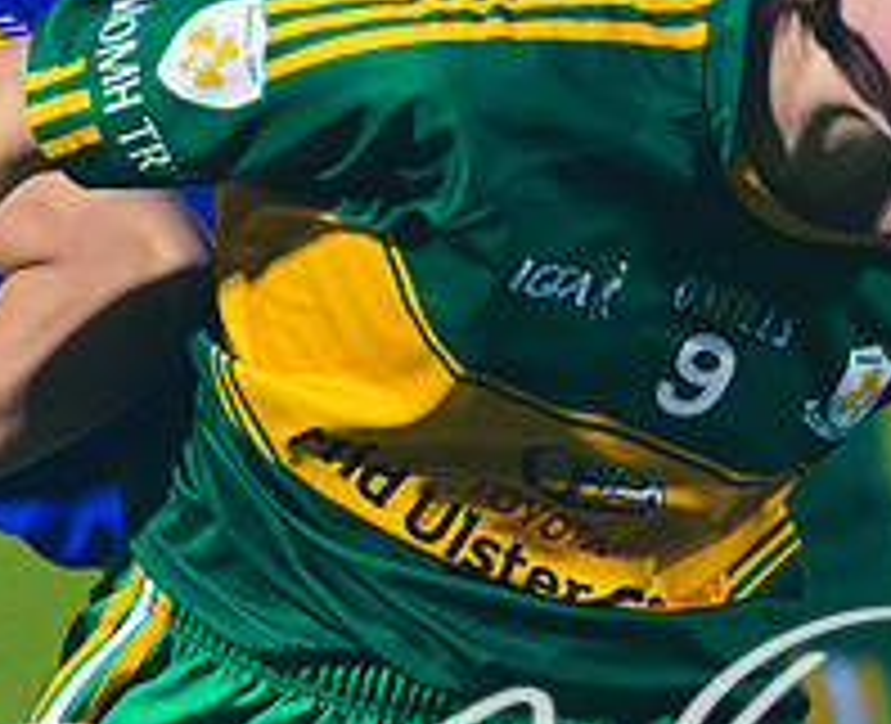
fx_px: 33812
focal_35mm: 1274
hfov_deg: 1.5
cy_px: 504
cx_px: -135
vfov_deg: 1.2
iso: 5000
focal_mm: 400
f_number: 2.8
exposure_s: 1/500
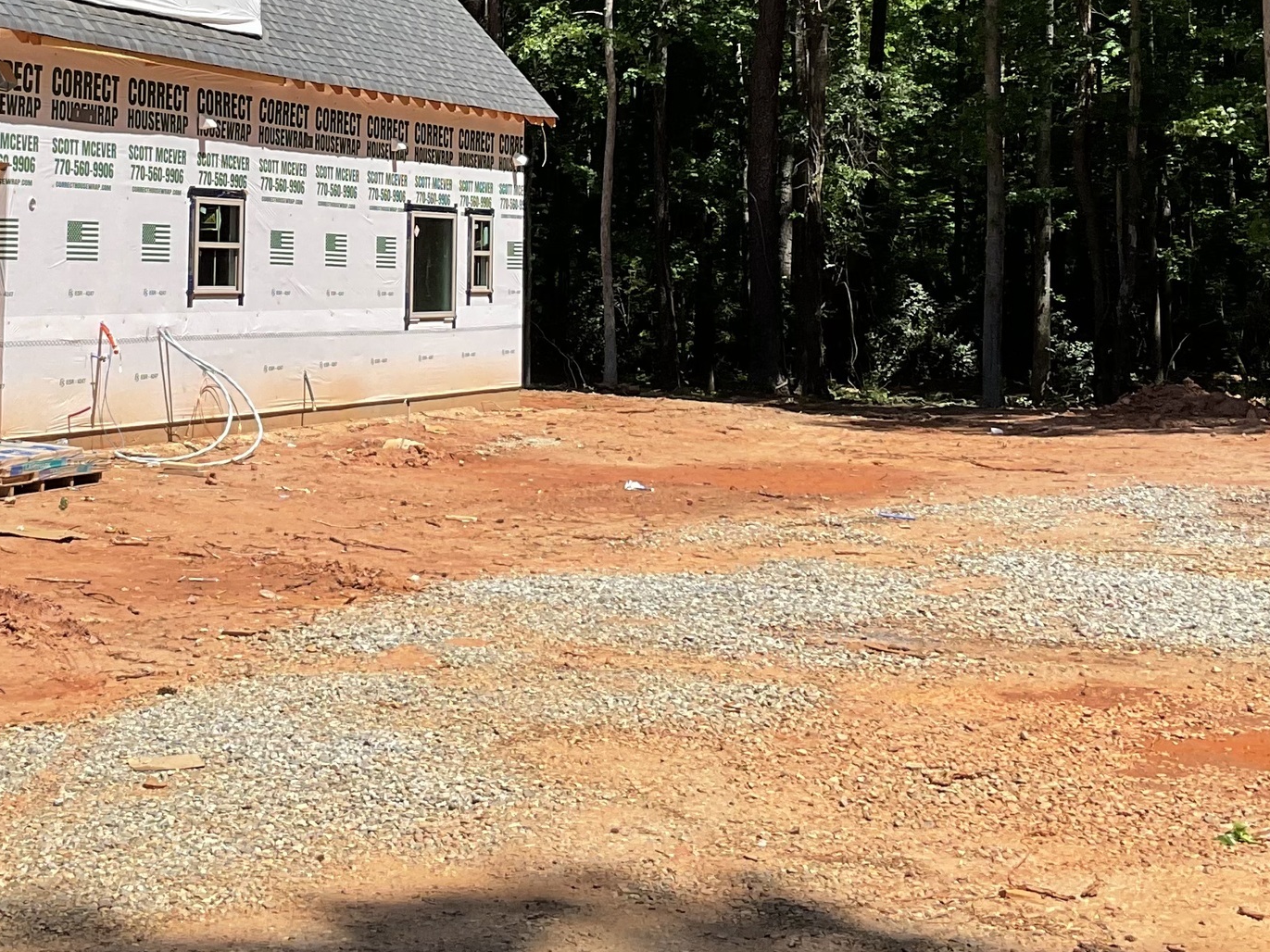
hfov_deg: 29.5
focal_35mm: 65
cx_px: 391
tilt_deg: +3.8
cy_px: 107
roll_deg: -0.8
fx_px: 2385
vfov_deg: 22.1
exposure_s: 1/1730
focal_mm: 3
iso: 16
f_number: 1.8
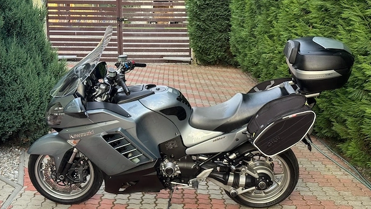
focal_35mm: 53
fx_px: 521
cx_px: 184
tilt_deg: -11.5
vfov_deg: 22.6
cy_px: 116
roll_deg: -0.6
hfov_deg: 39.2
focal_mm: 6.76
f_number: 1.78
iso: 100
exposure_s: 1/108
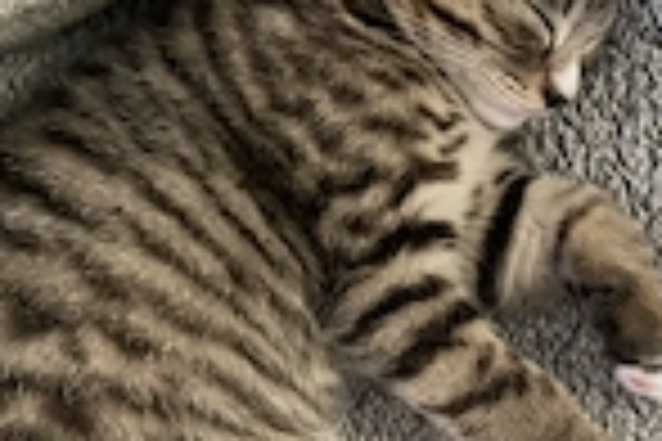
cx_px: 410
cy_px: 392
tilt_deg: -72.3
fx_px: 1250
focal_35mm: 68
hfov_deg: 29.6
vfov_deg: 19.7
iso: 1250
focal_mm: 6.76
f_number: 1.78
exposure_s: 1/13
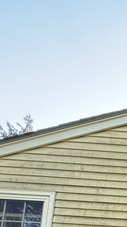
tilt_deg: +12.4
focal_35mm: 60
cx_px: 255
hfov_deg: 15.8
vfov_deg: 23.0
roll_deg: +0.1
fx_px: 359
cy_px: 389
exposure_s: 1/99
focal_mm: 2.22
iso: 64
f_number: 2.2
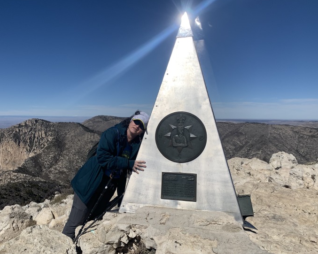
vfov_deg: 48.5
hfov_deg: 58.7
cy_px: 123
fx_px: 282
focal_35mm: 30
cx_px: 142
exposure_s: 1/8696
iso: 25
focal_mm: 4.25
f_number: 1.8
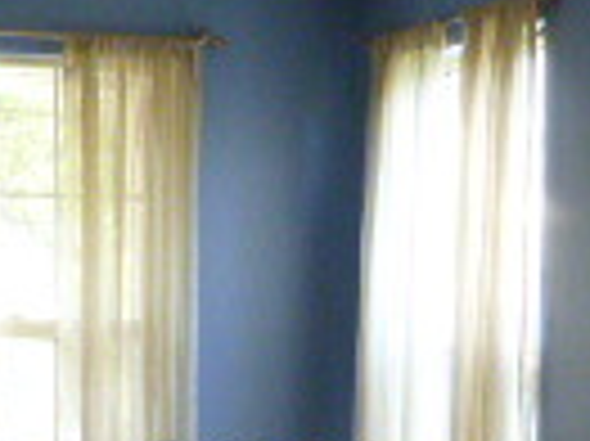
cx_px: 270
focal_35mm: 122
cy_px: 572
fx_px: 2077
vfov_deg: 11.8
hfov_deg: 16.2
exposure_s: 1/60
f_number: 3.1
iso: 400
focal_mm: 4.5
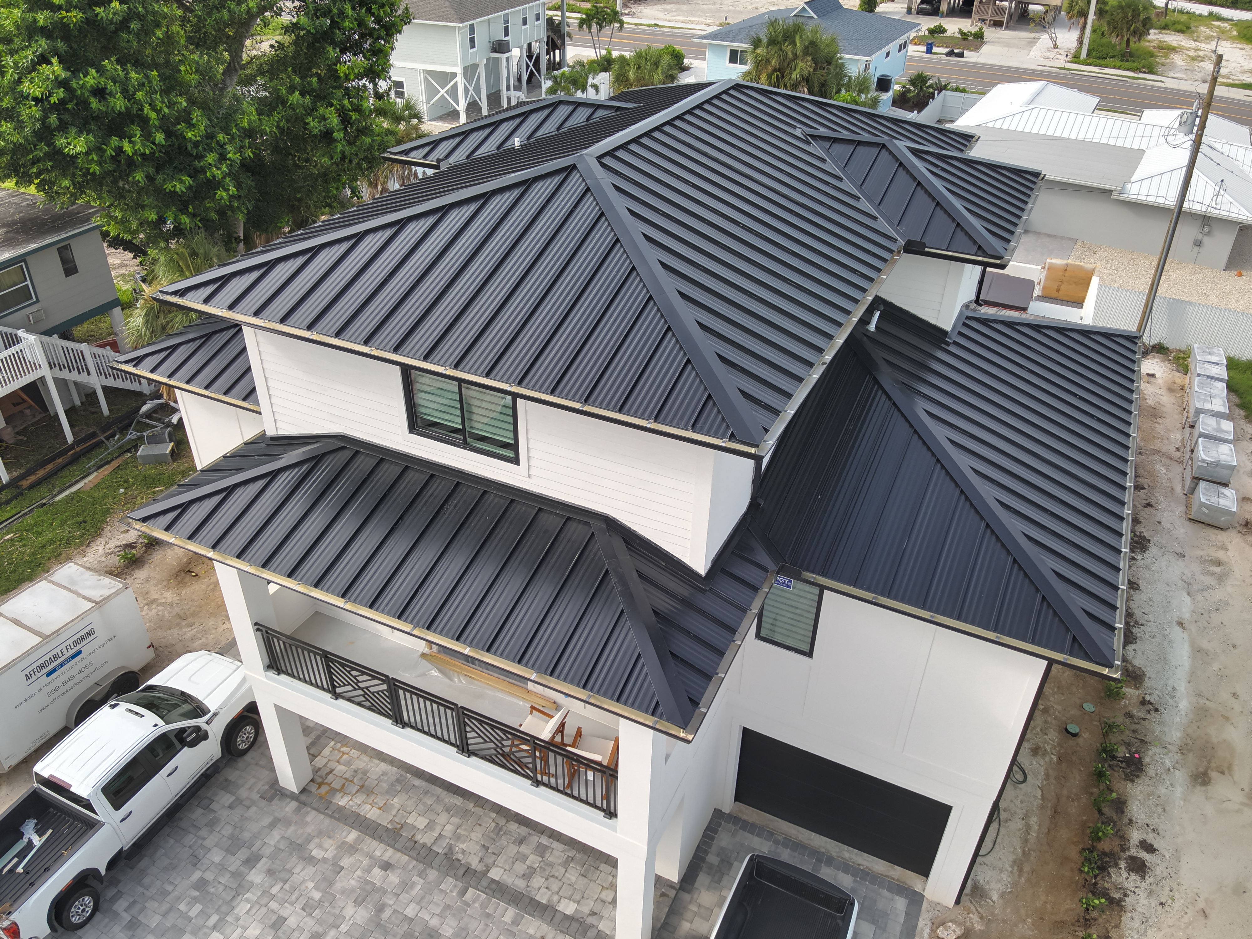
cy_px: 470
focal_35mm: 24
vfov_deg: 56.8
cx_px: 626
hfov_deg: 71.6
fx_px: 868
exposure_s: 1/320
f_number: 2.8
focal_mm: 4.4
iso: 100
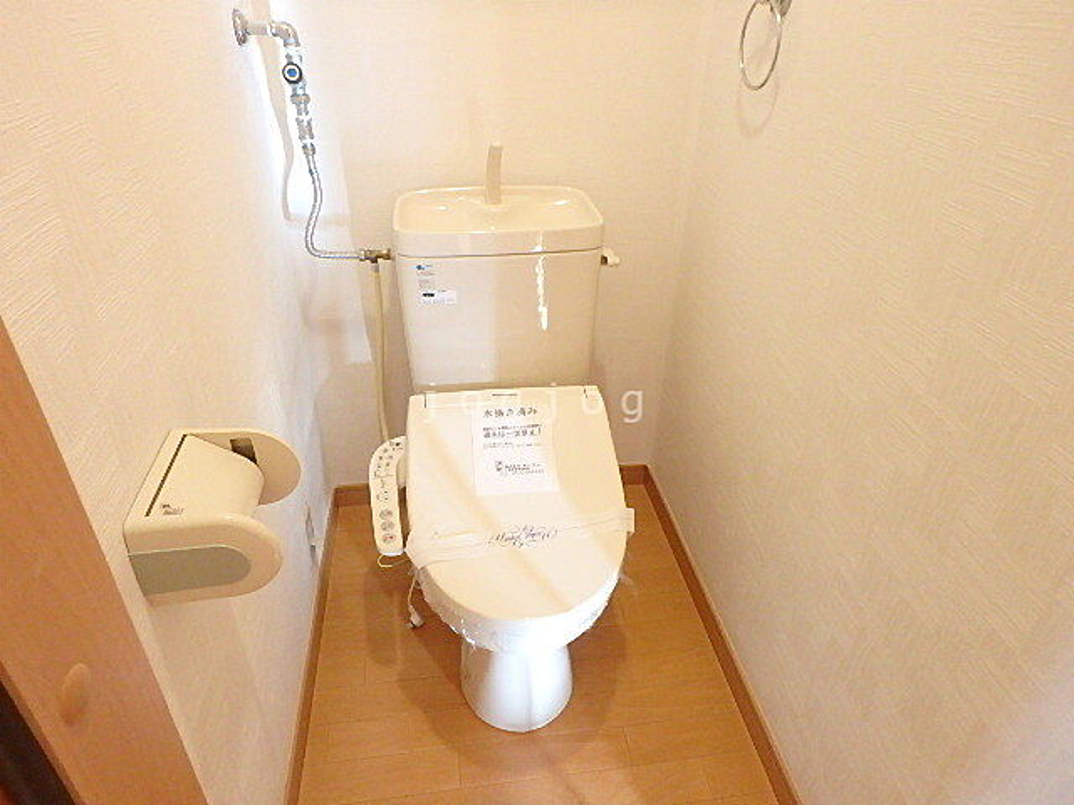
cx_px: 537
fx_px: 652
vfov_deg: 63.4
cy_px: 402
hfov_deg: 79.0
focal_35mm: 21
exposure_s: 1/25
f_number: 3.5
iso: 800
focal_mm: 3.7
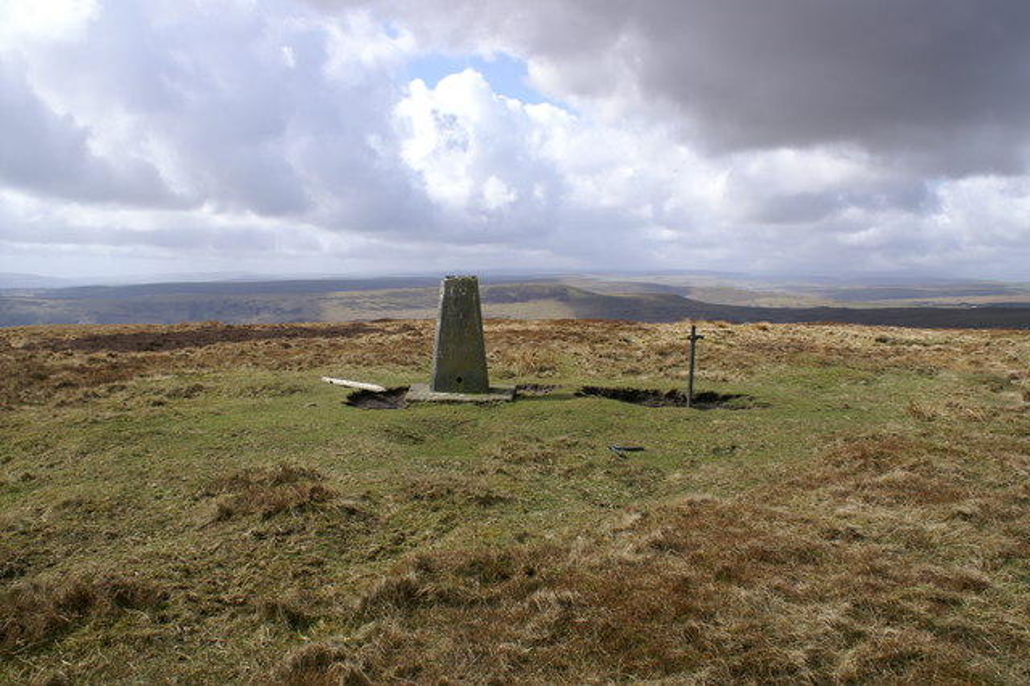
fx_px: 858
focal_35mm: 30
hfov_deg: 62.0
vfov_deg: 43.6
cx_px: 515
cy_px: 343
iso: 100
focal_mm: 20
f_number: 10
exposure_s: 1/200
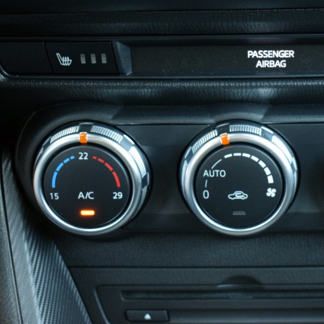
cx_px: 239
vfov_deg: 26.9
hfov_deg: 26.6
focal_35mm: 64
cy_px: 146
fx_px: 678
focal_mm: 30
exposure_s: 1/60
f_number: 4.2
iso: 3200
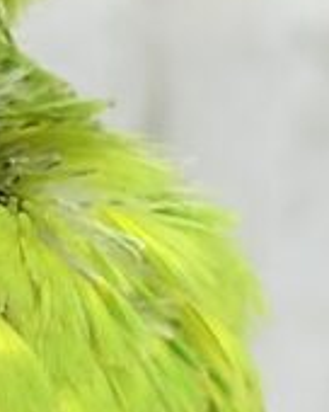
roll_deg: -0.4
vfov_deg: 5.4
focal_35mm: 359
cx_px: 48
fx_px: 4370
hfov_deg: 4.3
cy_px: 204
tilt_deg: -7.9
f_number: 1.6
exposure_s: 1/100
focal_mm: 5.96
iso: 64
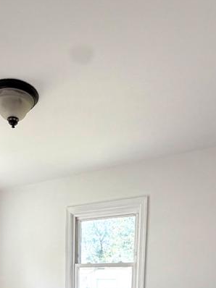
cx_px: 62
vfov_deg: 38.7
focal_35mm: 38
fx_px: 316
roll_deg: +0.1
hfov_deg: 37.0
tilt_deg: -9.5
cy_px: 330
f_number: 2.2
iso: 80
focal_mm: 2.22
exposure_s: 1/121
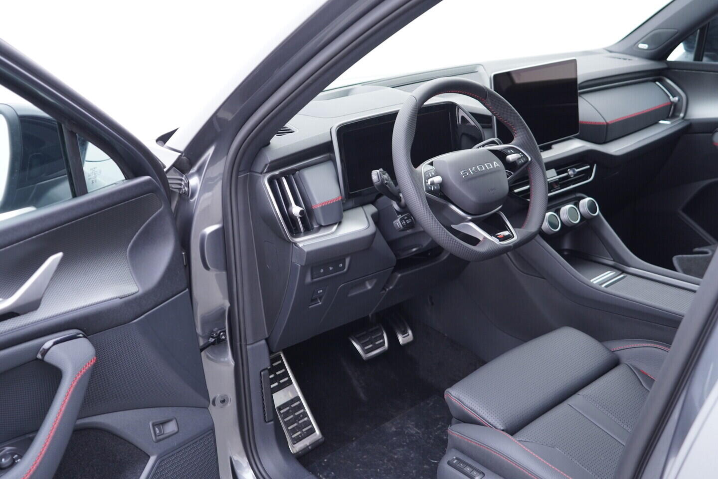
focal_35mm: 36
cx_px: 359
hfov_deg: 53.1
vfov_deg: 36.9
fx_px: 718
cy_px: 240
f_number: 2.8
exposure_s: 1/40
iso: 320
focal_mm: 24
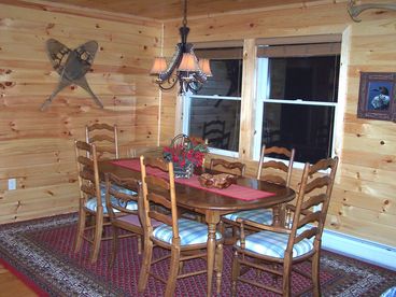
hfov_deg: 49.0
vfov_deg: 37.7
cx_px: 198
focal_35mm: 38
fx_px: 435
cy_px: 148
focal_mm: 6.3
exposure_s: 1/60
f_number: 2.8
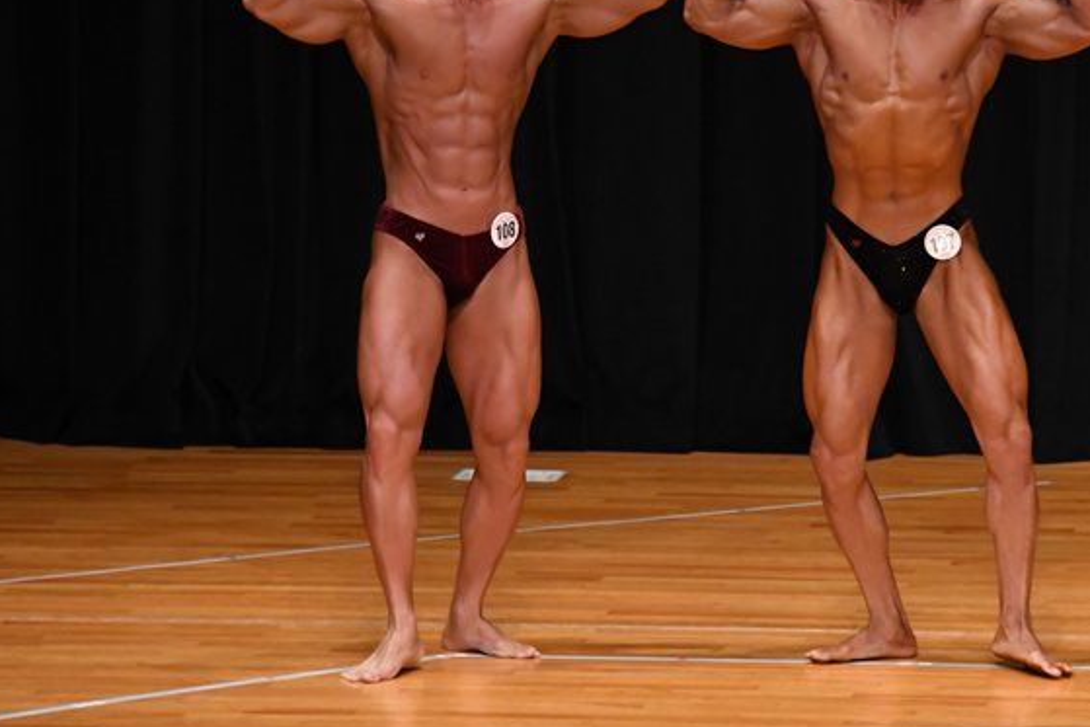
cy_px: 257
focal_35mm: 374
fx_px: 11326
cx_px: 642
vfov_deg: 3.7
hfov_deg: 5.5
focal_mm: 180
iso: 3200
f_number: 5.6
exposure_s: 1/400
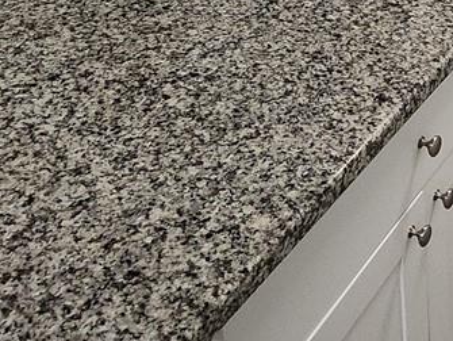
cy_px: -124
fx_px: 812
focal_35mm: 62
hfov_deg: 26.8
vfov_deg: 21.1
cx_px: 573
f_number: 2.2
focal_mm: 1.74
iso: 400
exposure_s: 1/60
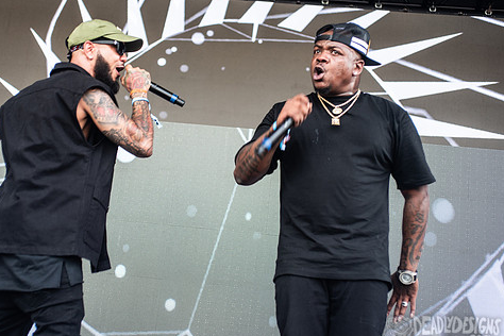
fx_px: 994
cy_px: 147
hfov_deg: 28.4
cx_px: 202
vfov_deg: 19.2
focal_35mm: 71
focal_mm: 58
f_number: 3.5
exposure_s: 1/250
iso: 250
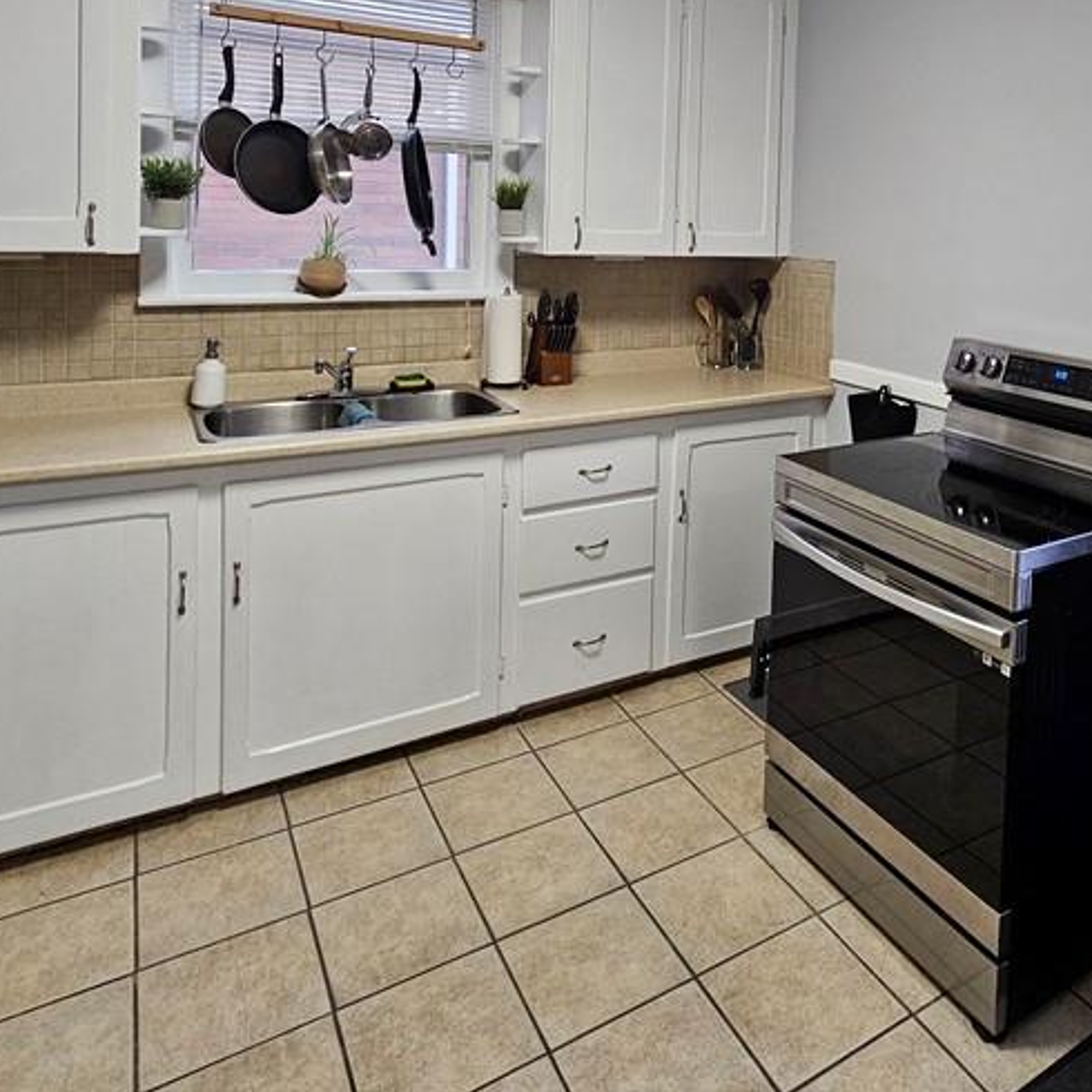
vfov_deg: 60.5
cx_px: 787
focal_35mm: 24
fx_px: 857
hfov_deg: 62.2
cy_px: 241
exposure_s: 1/60
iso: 250
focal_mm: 2.2
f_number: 2.2
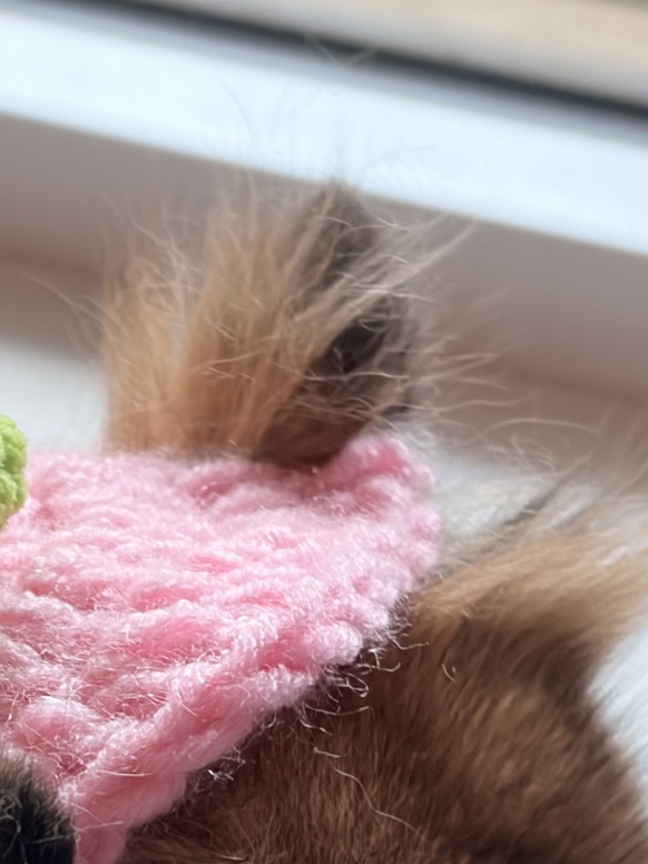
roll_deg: -3.6
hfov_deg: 11.0
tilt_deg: -36.8
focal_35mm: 134
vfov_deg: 14.5
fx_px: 3345
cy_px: 812
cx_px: -12
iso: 100
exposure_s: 1/60
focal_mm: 5.96
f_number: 1.6
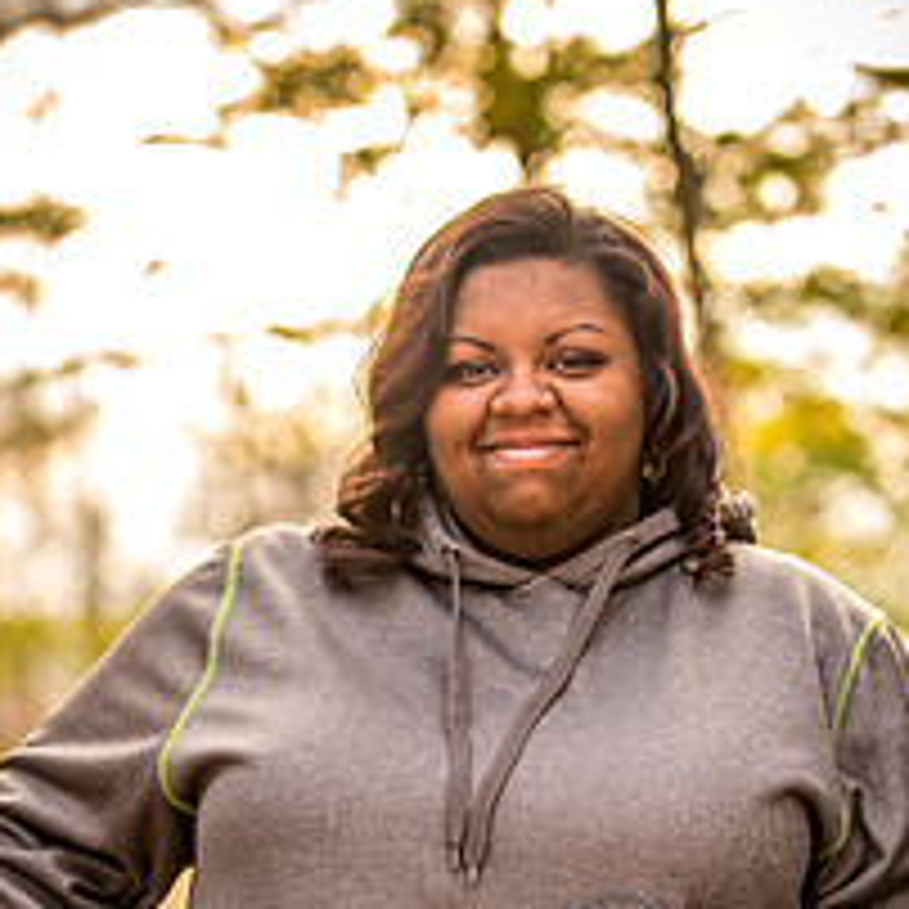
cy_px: 914
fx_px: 4605
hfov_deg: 11.3
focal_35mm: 155
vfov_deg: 11.2
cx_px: 450
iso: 200
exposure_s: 1/250
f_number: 3.2
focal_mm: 82
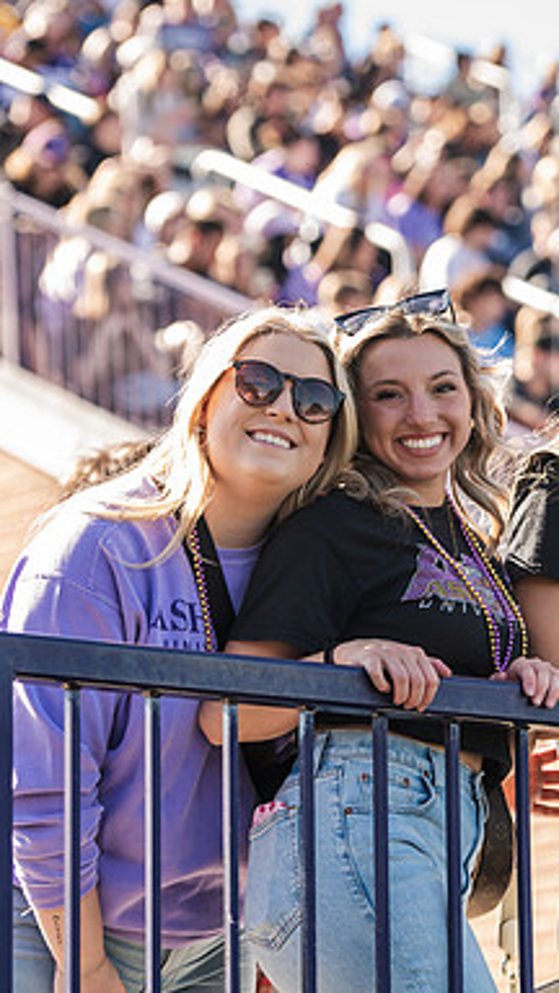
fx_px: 4374
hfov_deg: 7.3
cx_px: 474
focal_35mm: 166
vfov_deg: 13.0
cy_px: 495
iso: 200
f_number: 3.5
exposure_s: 1/320
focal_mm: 105
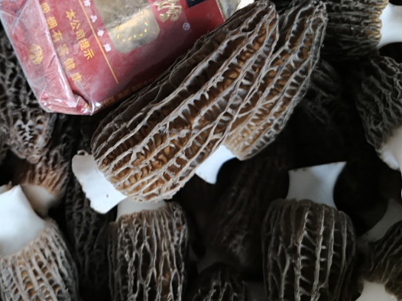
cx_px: 130
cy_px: 95
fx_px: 406
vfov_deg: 40.1
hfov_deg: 51.5
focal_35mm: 35
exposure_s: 1/25
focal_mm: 6.06
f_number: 1.6
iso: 1600
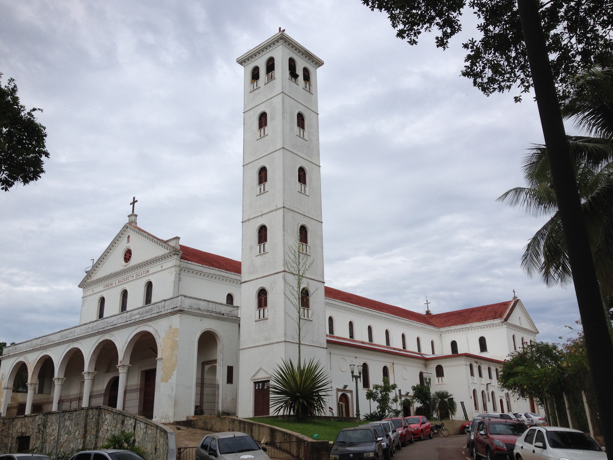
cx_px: 306
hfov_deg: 52.6
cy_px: 230
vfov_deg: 40.7
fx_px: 620
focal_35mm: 35
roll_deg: +1.6
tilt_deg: +18.6
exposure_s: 1/1842
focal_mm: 4.28
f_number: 2.4
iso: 50
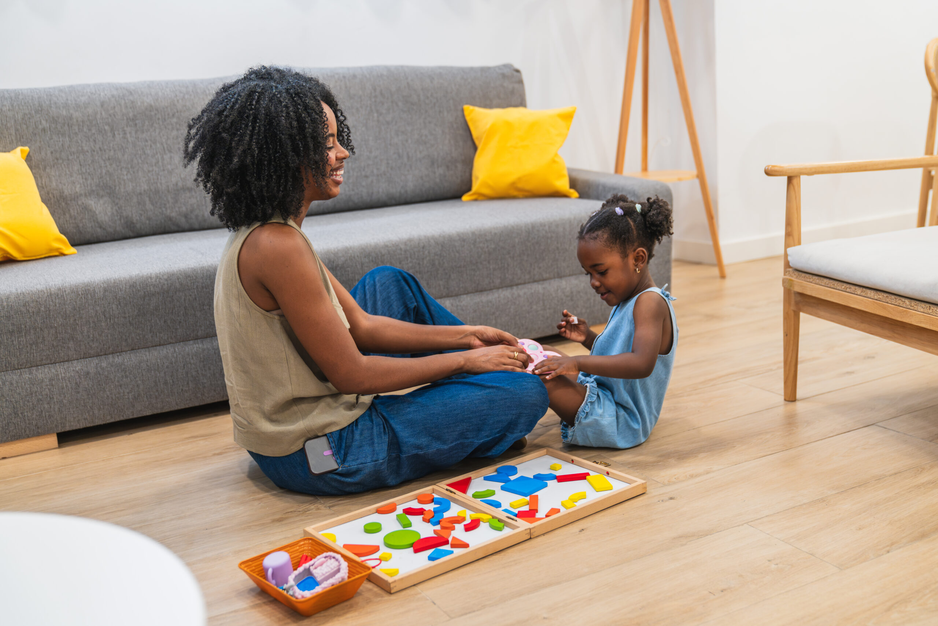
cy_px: 313
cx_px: 469
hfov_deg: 49.6
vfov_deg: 34.2
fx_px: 1016
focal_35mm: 39
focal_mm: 39
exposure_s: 1/200
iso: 1000
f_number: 2.8
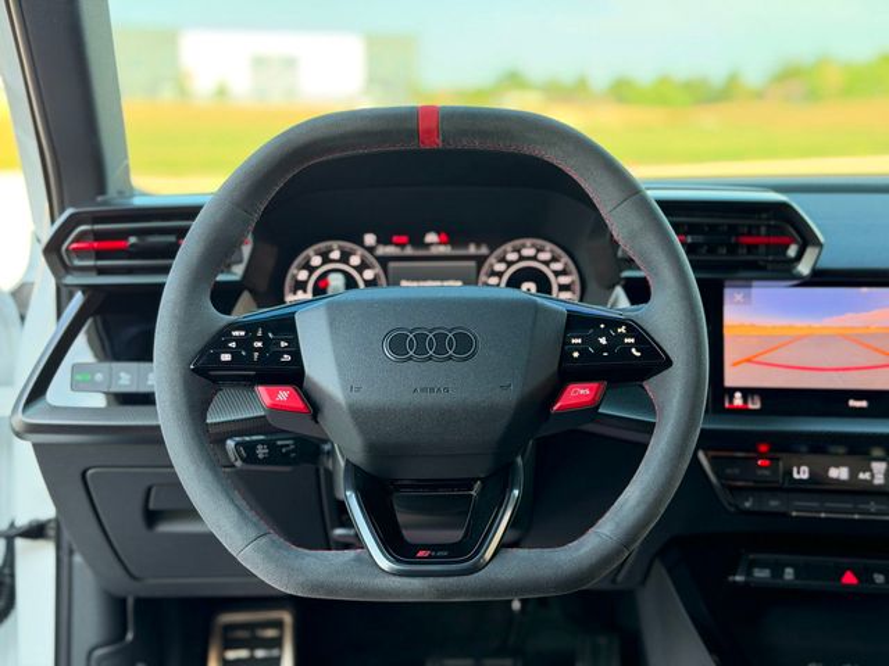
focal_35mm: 48
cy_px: 333
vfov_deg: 30.3
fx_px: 1233
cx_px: 444
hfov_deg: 39.7
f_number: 1.78
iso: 160
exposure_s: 1/124
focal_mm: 6.76
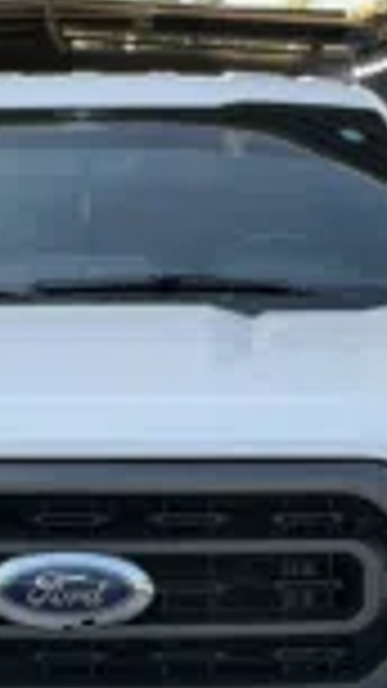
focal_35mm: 137
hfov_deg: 8.8
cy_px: 265
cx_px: 63
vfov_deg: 15.7
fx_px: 2501
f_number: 1.78
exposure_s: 1/786
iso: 80
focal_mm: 6.76
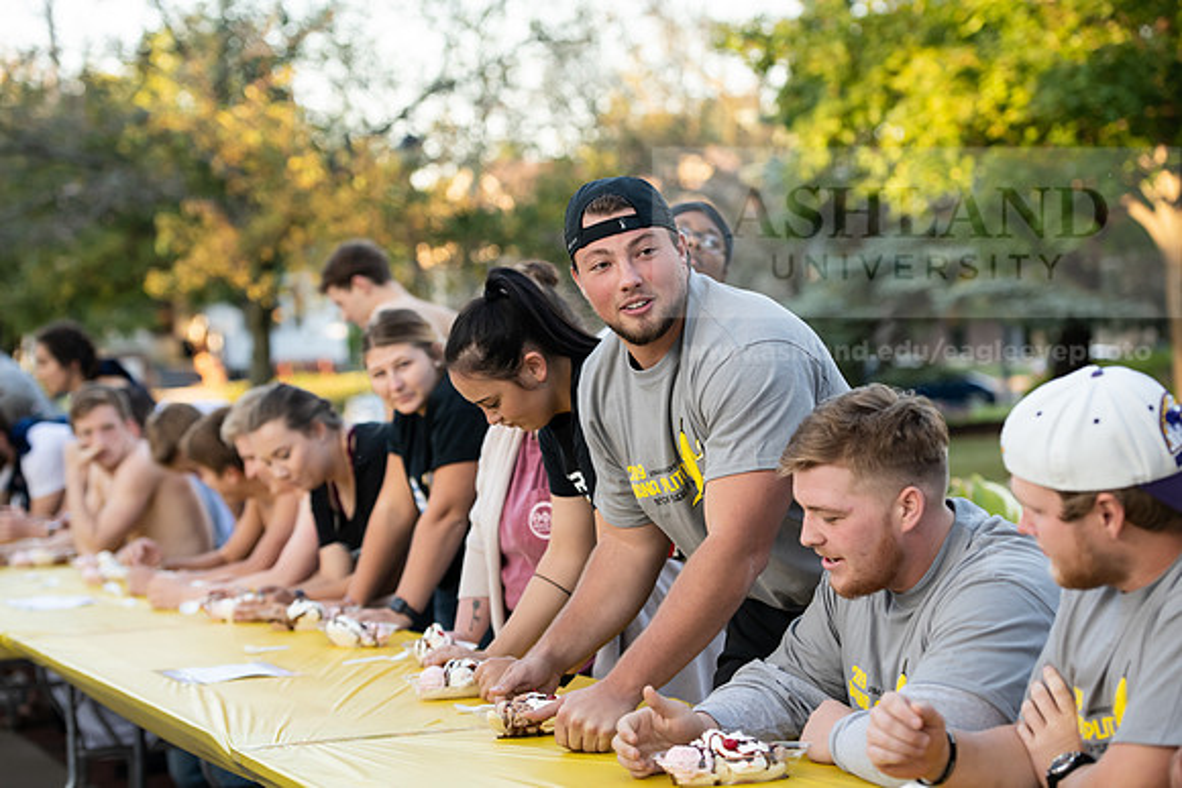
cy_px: 394
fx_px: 3120
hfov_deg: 21.5
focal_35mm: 95
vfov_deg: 14.4
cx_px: 591
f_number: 4
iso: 800
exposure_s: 1/400
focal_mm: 95
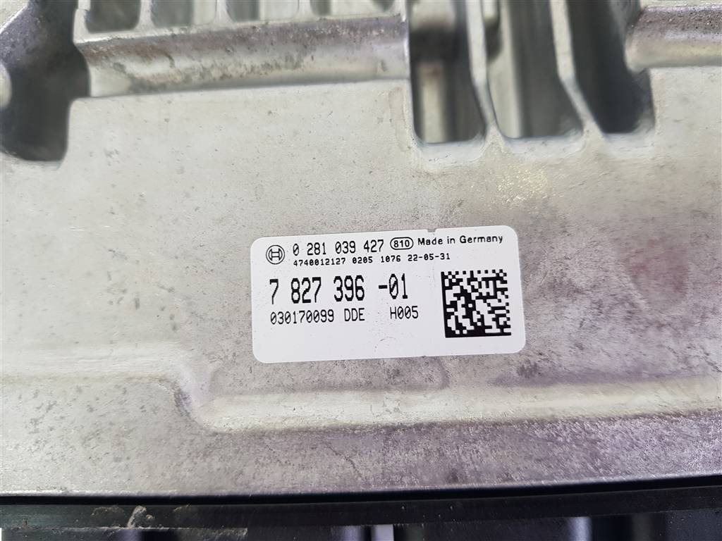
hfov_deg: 67.3
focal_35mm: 26
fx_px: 542
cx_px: 361
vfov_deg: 53.1
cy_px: 270
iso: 64
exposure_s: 1/100
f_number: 1.7
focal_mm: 4.2
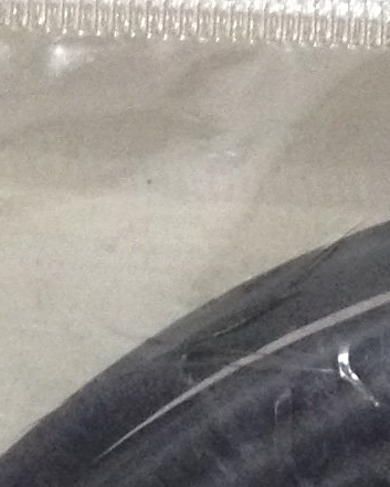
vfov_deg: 7.3
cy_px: 1034
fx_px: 3649
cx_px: 684
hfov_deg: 6.0
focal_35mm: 253
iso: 160
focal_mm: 4.28
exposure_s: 1/20
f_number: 2.4
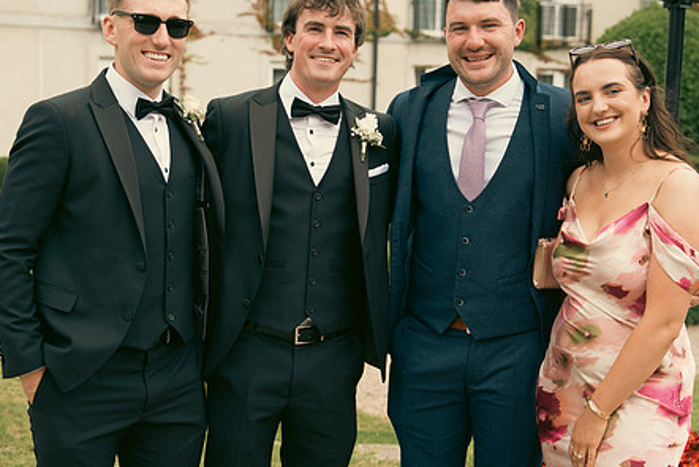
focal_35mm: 59
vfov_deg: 23.0
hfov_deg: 33.9
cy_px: 221
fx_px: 1146
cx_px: 367
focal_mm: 45
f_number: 3.5
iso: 160
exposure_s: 1/320
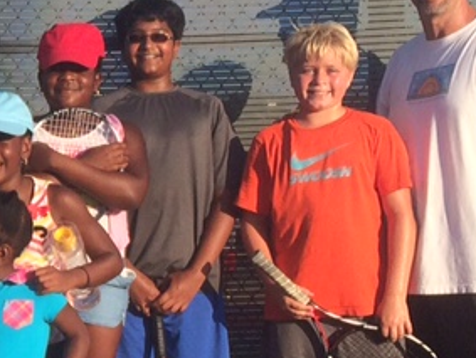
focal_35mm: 131
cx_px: -357
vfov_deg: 11.3
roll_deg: +1.2
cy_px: 303
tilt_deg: -3.3
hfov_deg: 13.6
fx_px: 1804
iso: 32
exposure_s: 1/1208
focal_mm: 4.15
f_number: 2.2
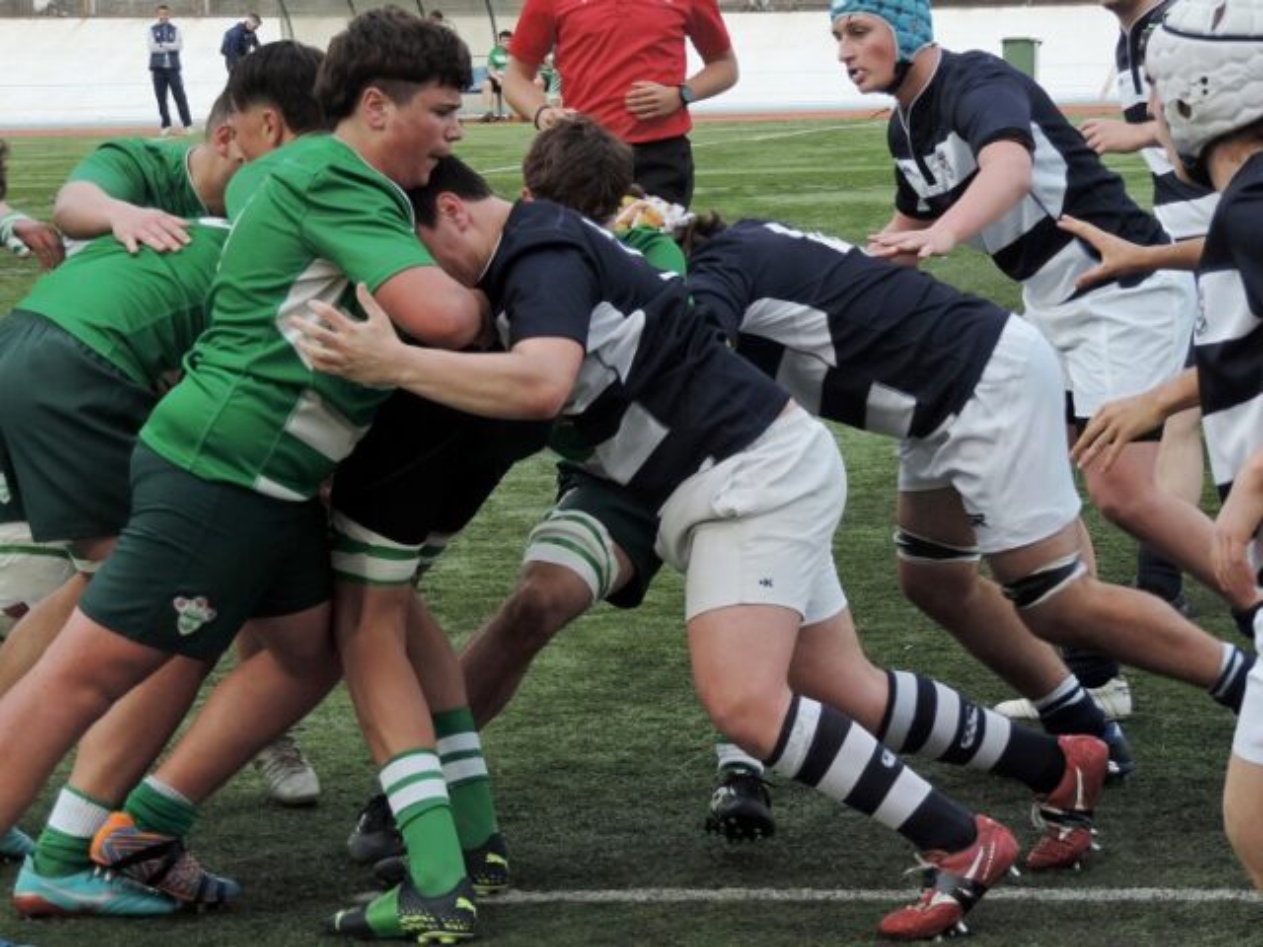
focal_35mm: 145
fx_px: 5290
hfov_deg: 13.6
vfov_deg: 10.2
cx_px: 632
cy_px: 474
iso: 200
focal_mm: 25.8
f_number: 4.4
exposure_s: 1/400
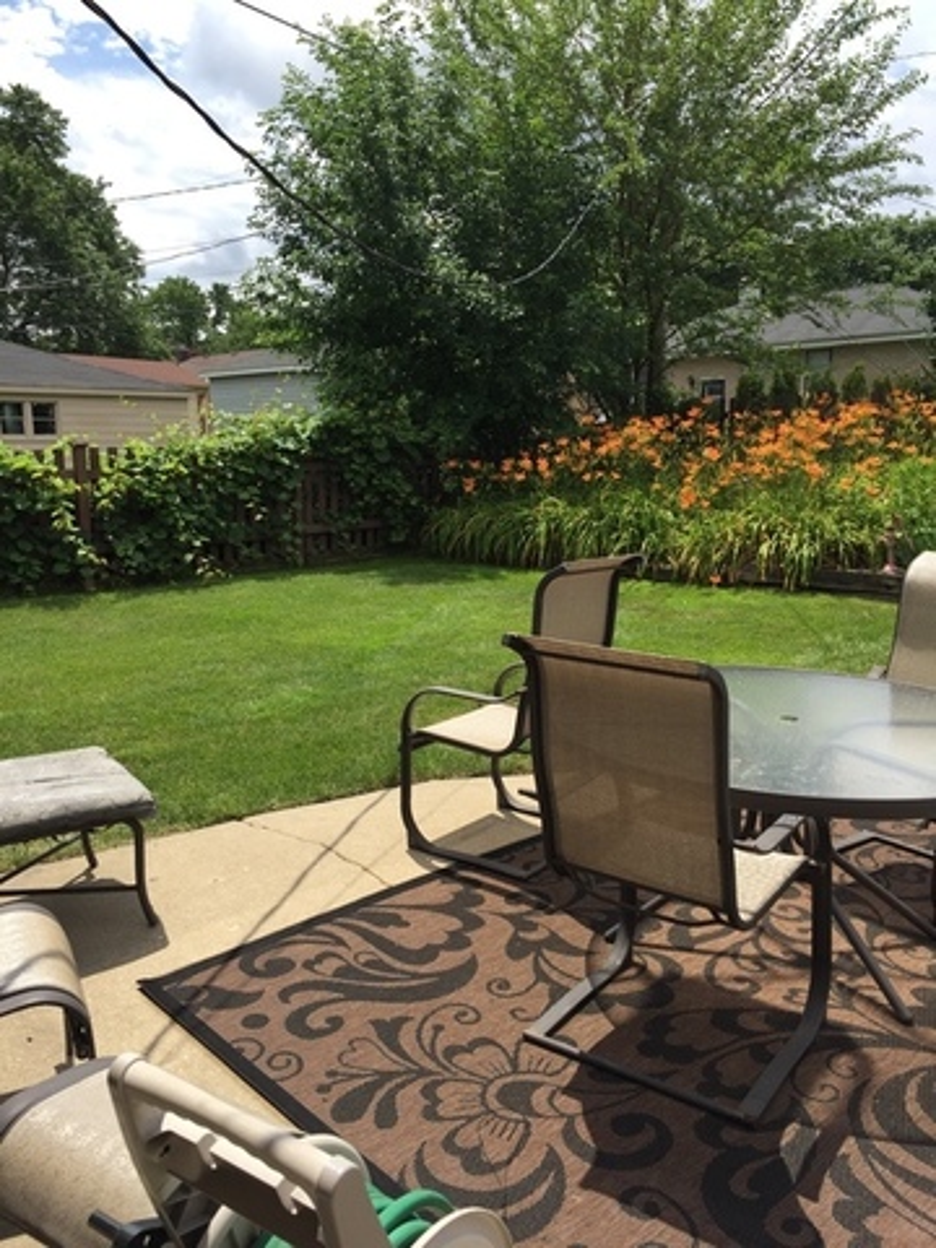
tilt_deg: -9.2
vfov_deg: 61.7
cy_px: 624
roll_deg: +1.0
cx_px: 468
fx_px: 1046
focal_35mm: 29
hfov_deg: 48.2
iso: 32
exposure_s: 1/1799
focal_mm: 4.15
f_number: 2.2
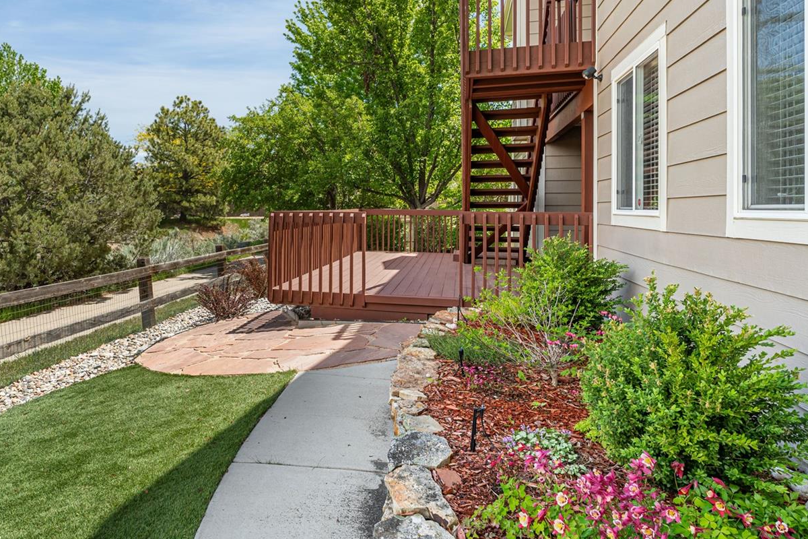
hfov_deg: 71.8
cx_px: 299
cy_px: 208
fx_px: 545
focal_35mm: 24
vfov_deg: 52.2
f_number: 9
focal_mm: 18.2
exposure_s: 1/2000
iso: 400
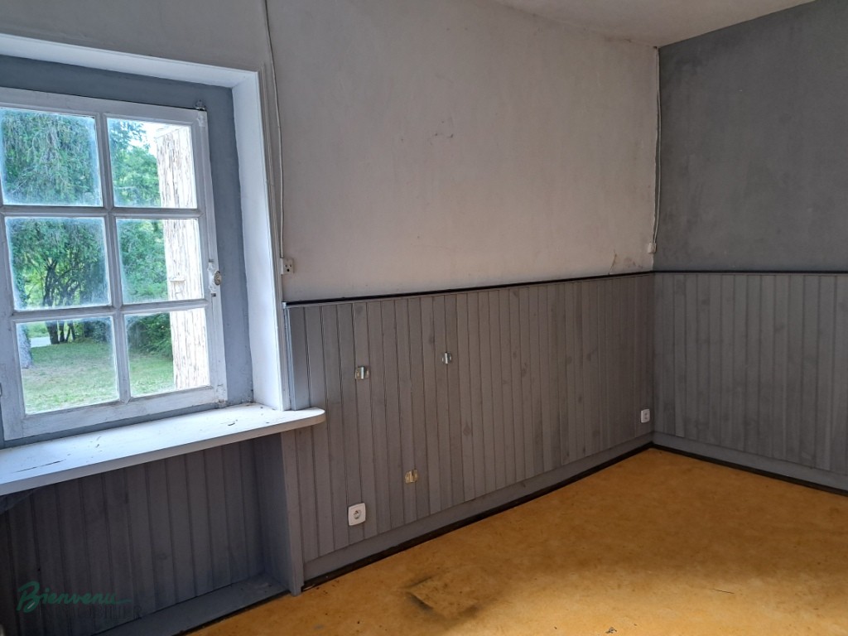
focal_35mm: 24
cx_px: 424
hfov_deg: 71.6
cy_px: 318
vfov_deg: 56.8
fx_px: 588
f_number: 1.8
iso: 100
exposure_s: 1/50
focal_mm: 5.23
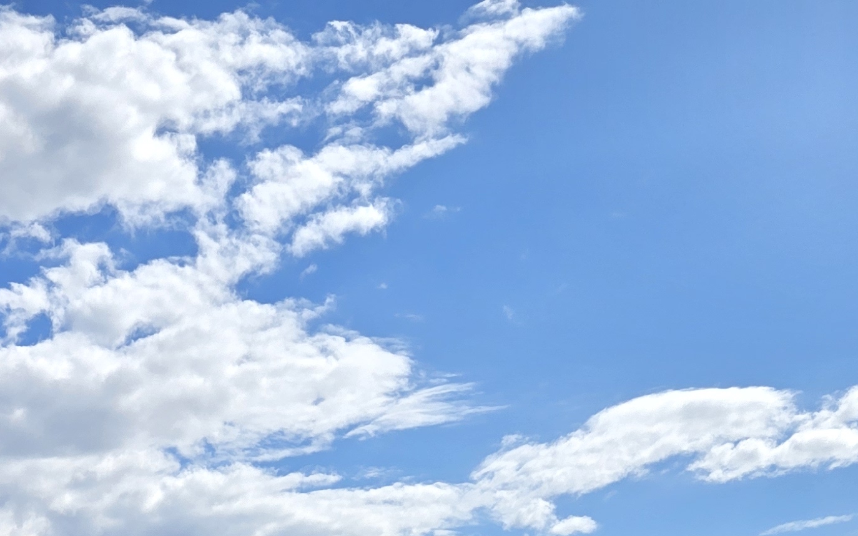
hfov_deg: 27.5
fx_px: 1660
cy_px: 936
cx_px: 27
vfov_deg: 15.9
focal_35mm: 71
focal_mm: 5.4
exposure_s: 1/2289
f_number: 1.8
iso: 25
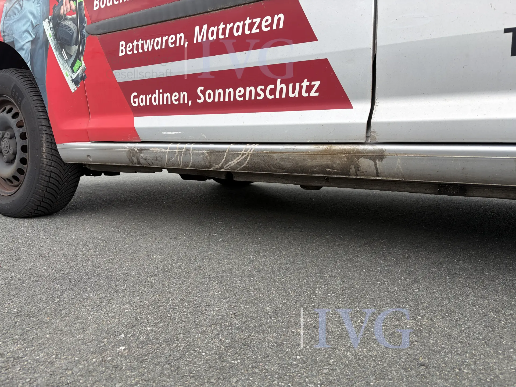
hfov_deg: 67.3
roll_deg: -1.0
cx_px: 258
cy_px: 194
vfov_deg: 53.1
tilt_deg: -6.4
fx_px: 388
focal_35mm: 26
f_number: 1.6
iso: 40
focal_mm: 5.96
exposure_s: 1/211
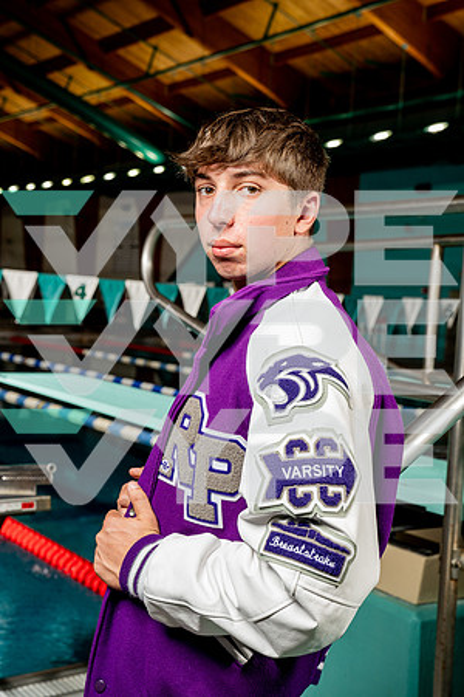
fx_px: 967
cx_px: 232
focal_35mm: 50
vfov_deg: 39.6
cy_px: 348
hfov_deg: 27.0
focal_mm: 50
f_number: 6.3
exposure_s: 1/250
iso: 640
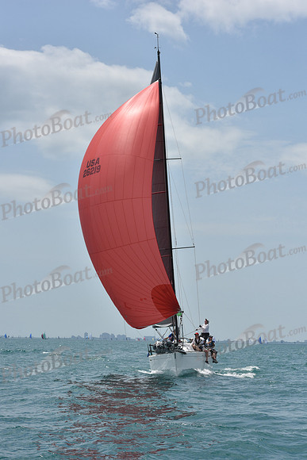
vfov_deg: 25.4
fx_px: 1023
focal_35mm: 80
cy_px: 230
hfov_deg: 17.1
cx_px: 154
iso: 250
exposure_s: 1/1250
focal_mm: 80
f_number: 9
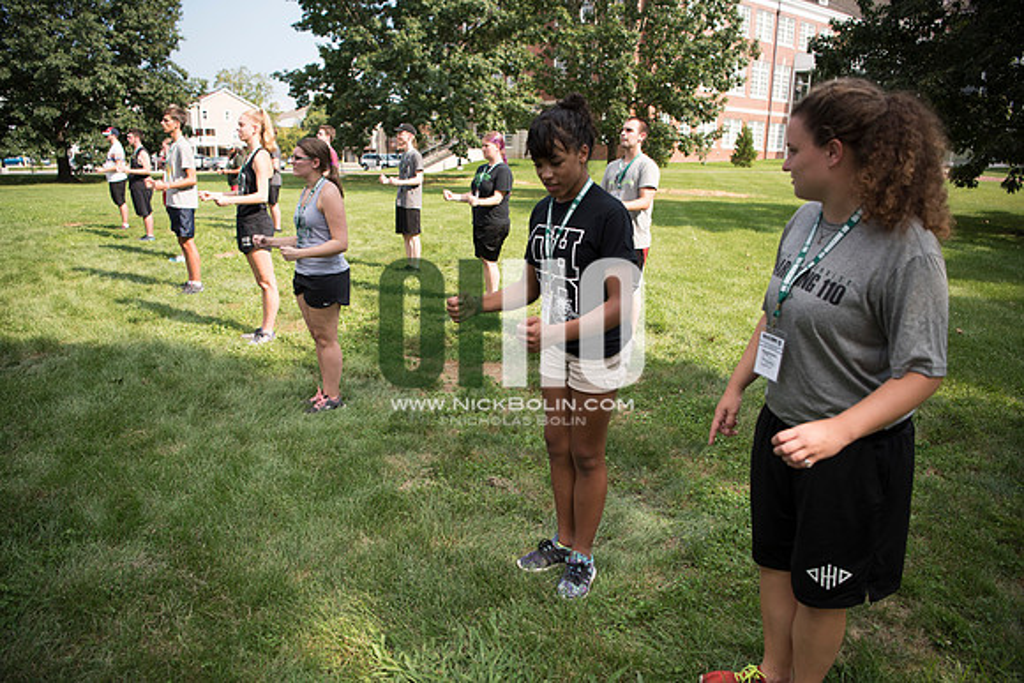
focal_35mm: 24
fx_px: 683
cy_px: 342
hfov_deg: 73.7
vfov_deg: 53.2
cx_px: 512
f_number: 2.8
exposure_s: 1/2000
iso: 200
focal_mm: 24
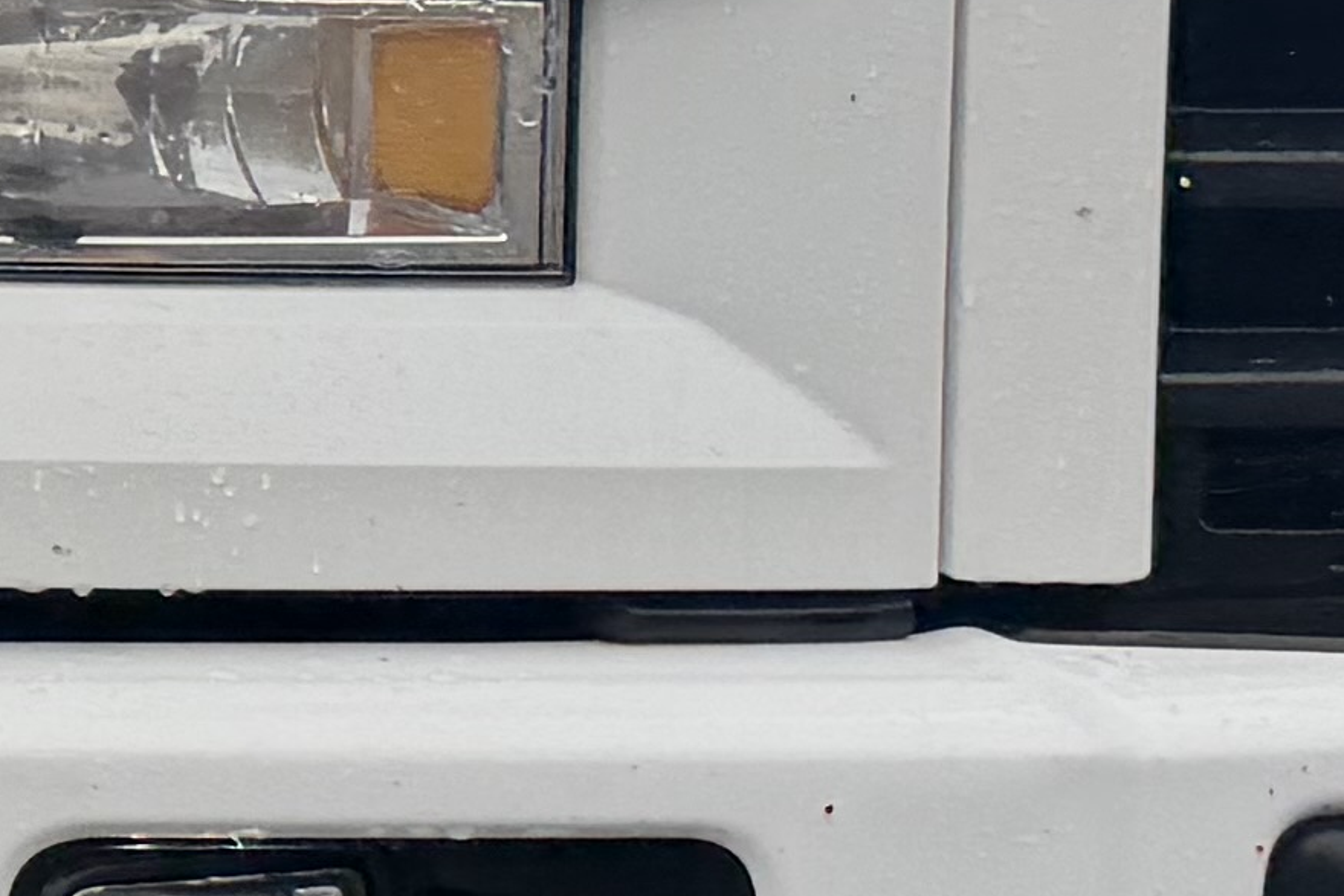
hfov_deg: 12.2
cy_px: 513
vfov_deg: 8.5
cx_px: -561
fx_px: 6049
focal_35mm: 162
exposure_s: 1/1005
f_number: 1.78
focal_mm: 6.76
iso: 100
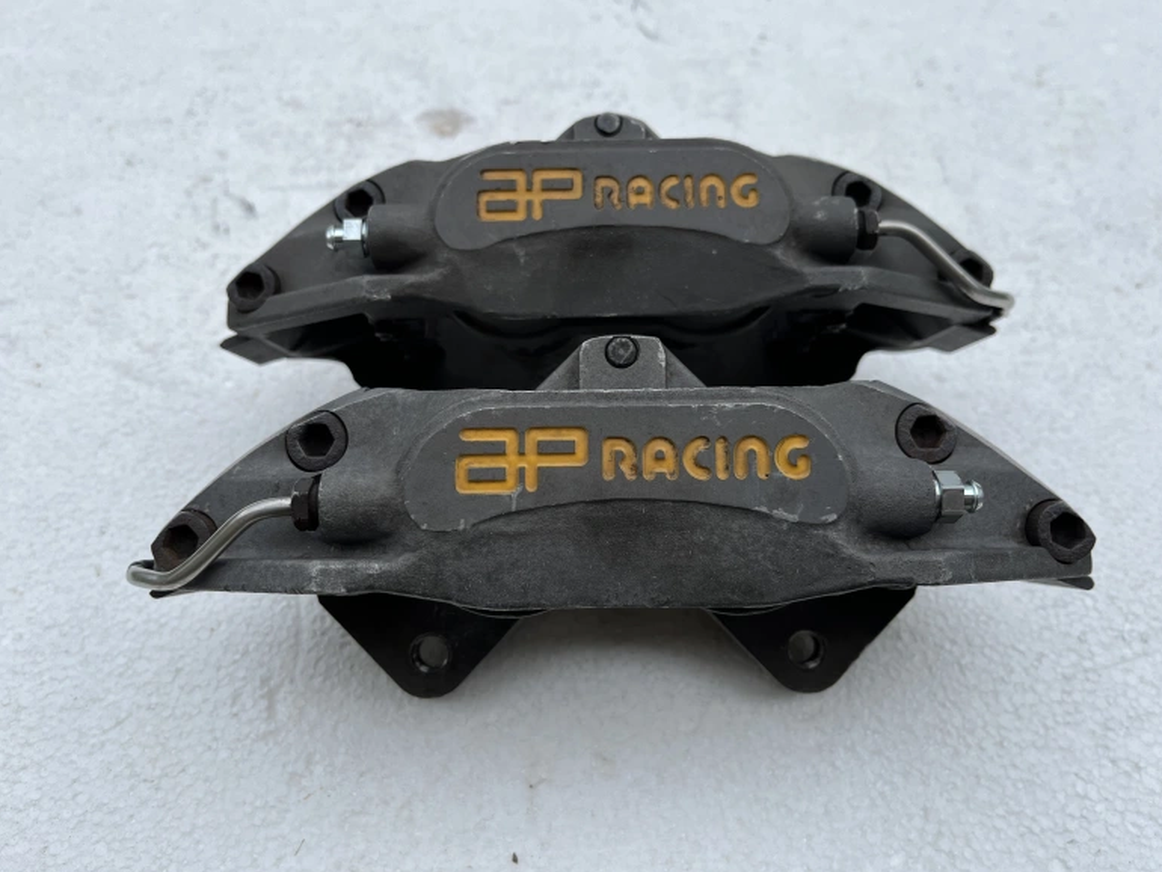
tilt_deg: -55.3
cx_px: 592
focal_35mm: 27
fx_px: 907
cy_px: 428
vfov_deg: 51.4
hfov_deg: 65.3
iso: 50
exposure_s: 1/799
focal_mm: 5.1
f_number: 1.6
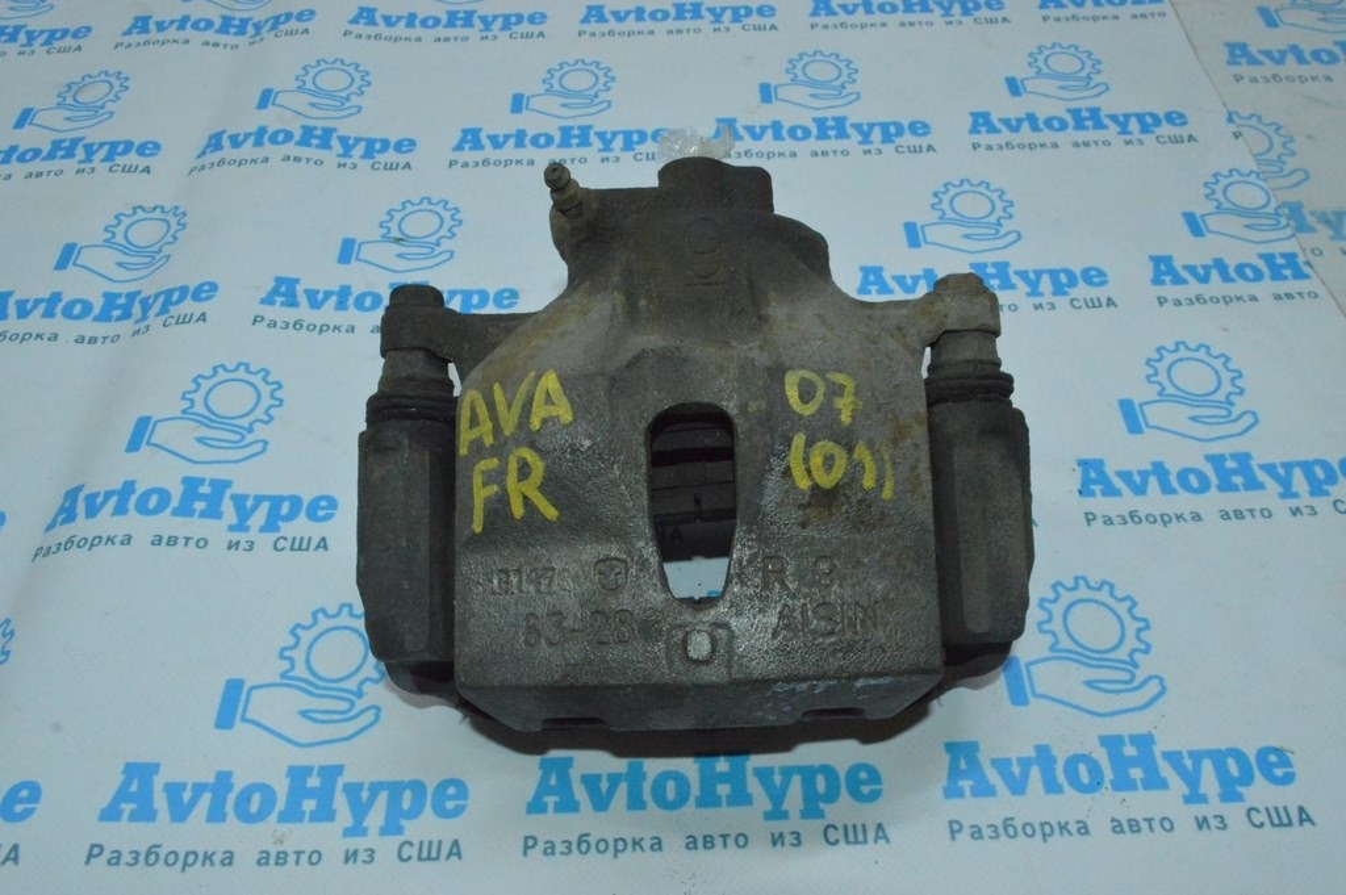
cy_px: 448
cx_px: 673
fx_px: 1009
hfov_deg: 67.4
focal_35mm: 27
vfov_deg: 47.9
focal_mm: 18
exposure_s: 1/200
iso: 6400
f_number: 16
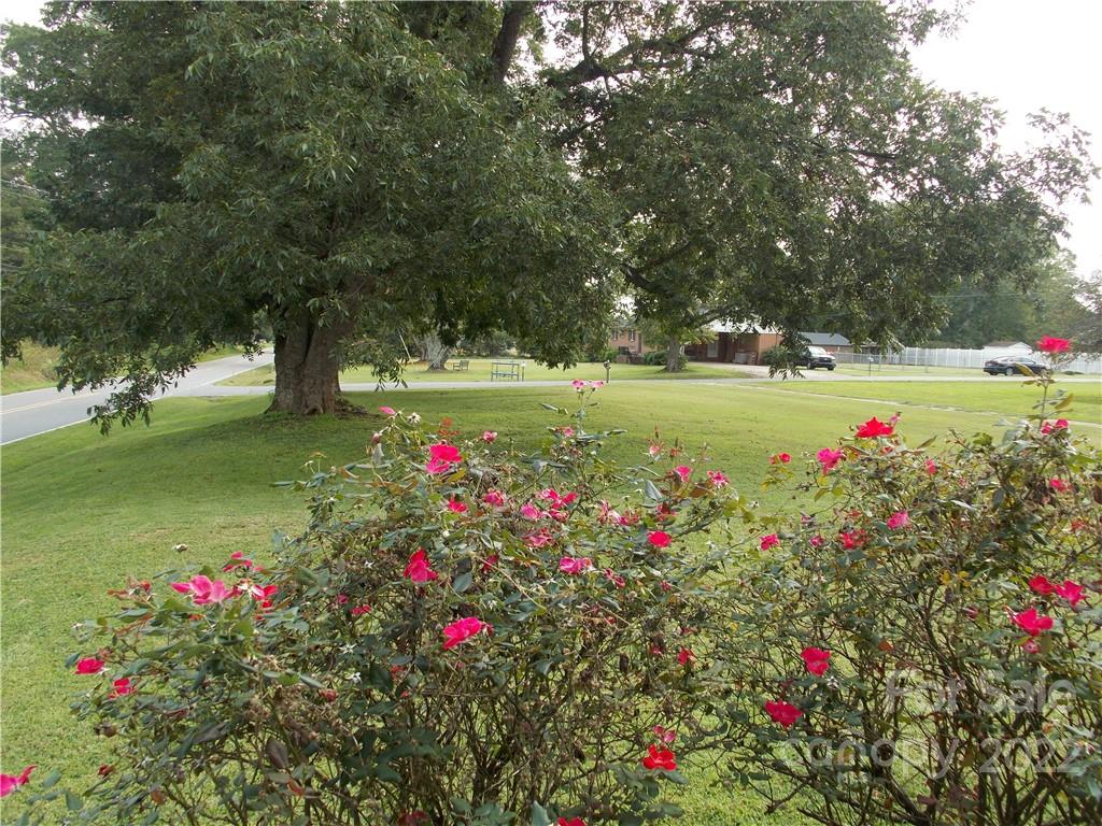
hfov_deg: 60.0
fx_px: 955
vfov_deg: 46.8
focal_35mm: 30
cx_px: 551
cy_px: 413
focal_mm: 5.3
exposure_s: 1/160
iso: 80
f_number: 3.3
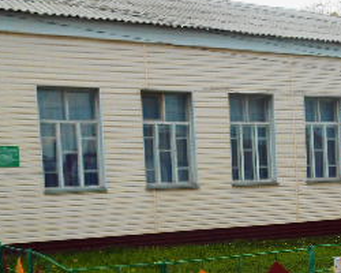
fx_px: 656
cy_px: 243
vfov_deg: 22.9
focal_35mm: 65
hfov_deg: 27.9
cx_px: 318
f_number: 3.4
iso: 80
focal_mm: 4.7
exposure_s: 1/500
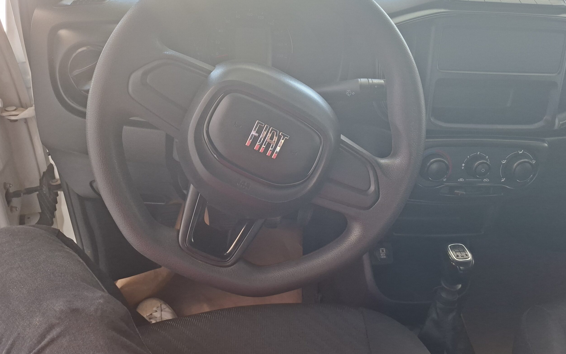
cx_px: 286
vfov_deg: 49.2
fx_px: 386
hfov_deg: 72.6
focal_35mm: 25
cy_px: 157
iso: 125
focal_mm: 5.54
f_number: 1.8
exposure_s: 1/120
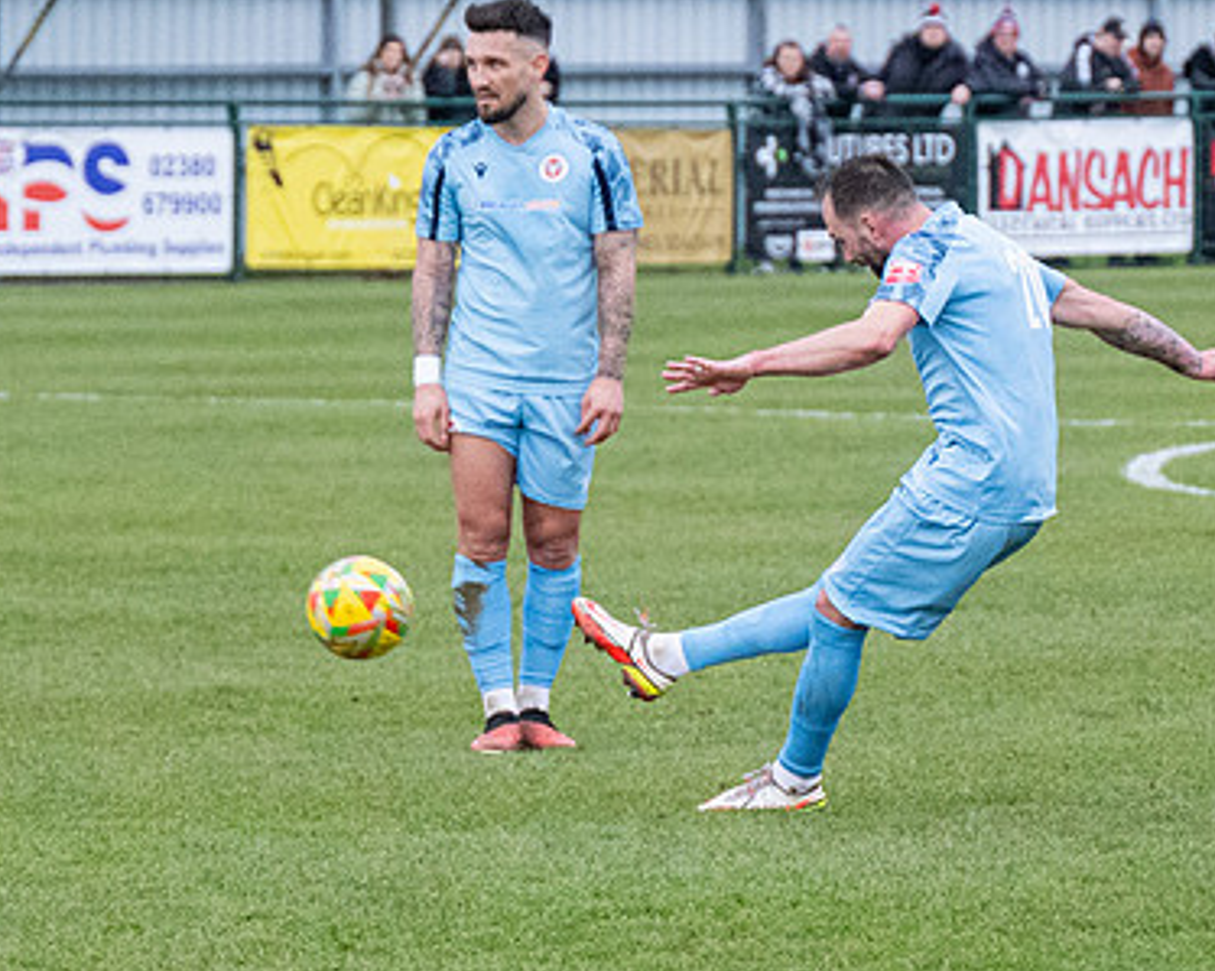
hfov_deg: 4.6
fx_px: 14991
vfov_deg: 3.7
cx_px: 847
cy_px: 686
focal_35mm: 417
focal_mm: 115
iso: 2000
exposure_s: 1/1250
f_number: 4
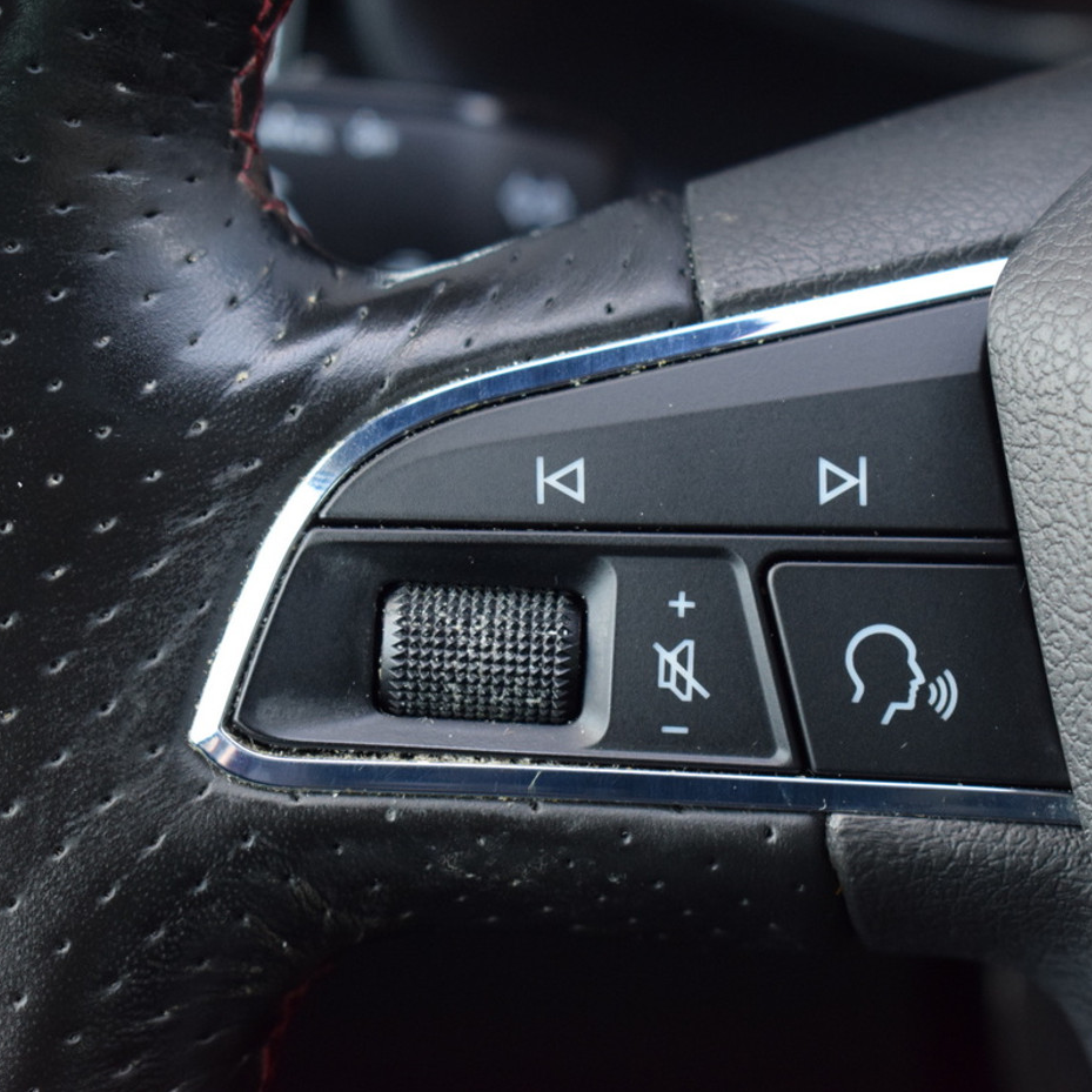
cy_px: 546
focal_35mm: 96
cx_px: 630
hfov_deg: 18.1
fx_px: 3426
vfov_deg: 18.1
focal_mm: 50
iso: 1250
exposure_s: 1/60
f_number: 5.6
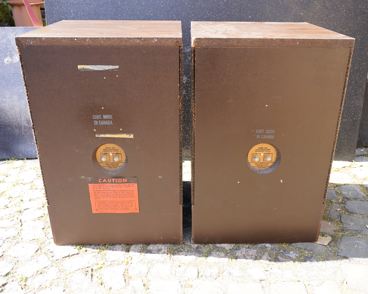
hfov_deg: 54.2
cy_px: 147
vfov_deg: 44.5
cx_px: 193
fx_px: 359
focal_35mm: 33
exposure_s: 1/160
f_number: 5
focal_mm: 29
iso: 320
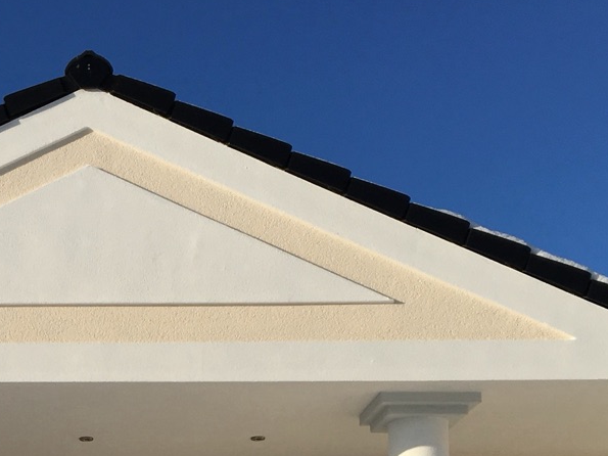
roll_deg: -0.4
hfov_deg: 24.2
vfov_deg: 17.6
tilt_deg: +6.8
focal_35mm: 78
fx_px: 1370
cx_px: 34
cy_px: 600
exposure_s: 1/2262
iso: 25
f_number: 2.2
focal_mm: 4.15
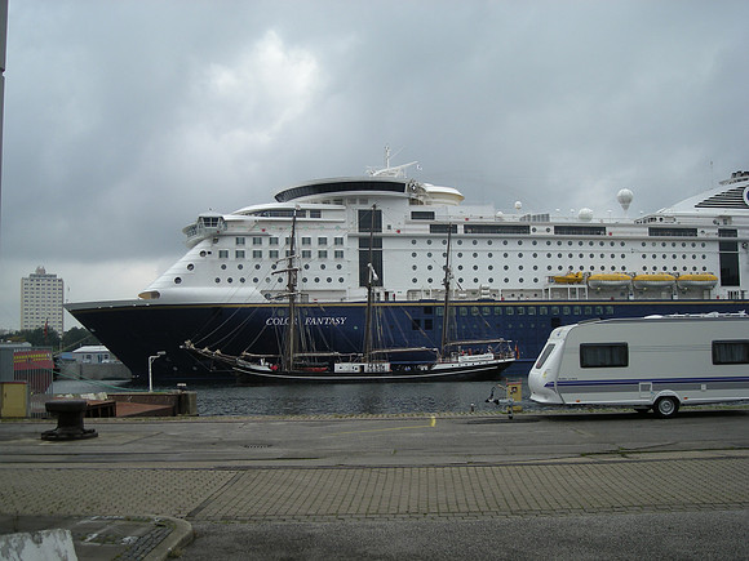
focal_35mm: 44
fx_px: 952
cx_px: 374
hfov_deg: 42.9
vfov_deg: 32.9
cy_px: 280
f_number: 3.1
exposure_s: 1/393
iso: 50
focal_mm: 7.1
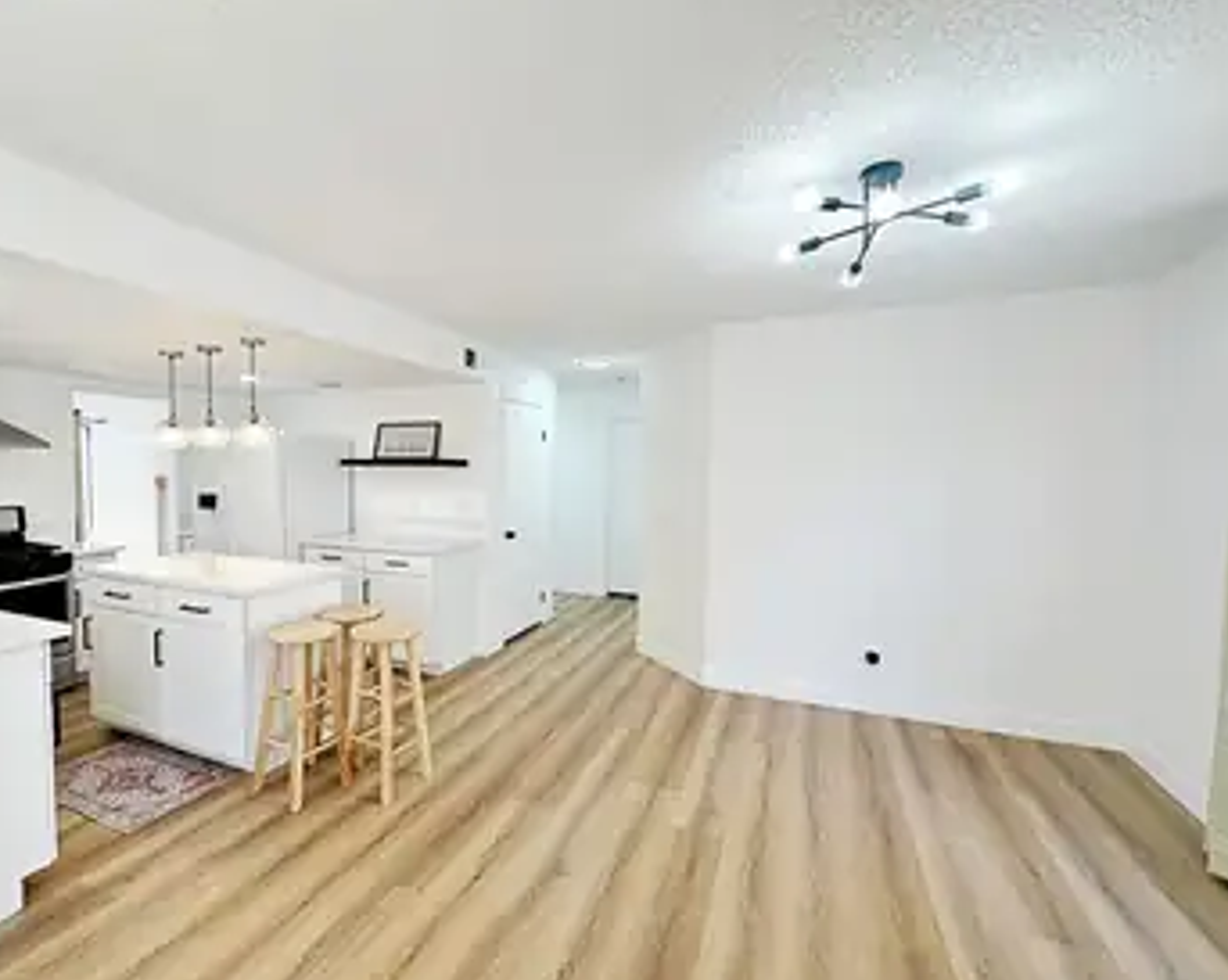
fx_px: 581
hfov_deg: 92.6
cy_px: 492
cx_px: 528
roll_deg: +0.6
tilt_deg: -1.4
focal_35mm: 16
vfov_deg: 80.3
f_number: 2.2
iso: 64
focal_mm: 2.22
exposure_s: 1/120
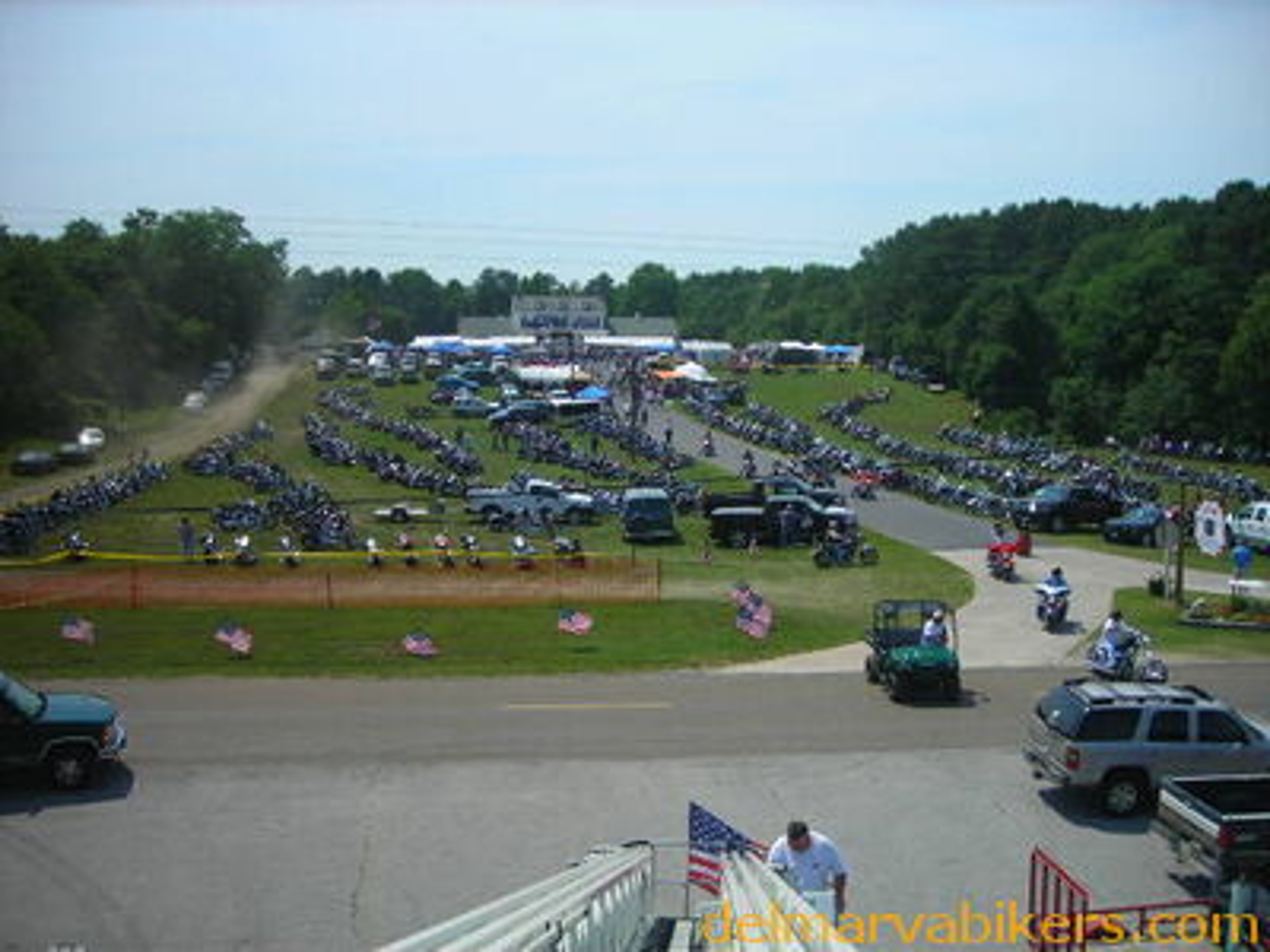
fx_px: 1394
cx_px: 635
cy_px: 476
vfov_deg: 37.7
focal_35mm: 38
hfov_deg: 49.0
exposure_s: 1/252
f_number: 6.4
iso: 50
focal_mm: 6.3
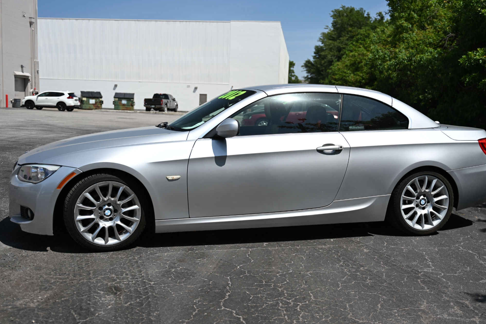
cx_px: 247
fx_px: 513
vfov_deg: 35.1
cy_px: 169
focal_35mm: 38
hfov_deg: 50.7
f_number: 2.8
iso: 100
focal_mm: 35
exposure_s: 1/60
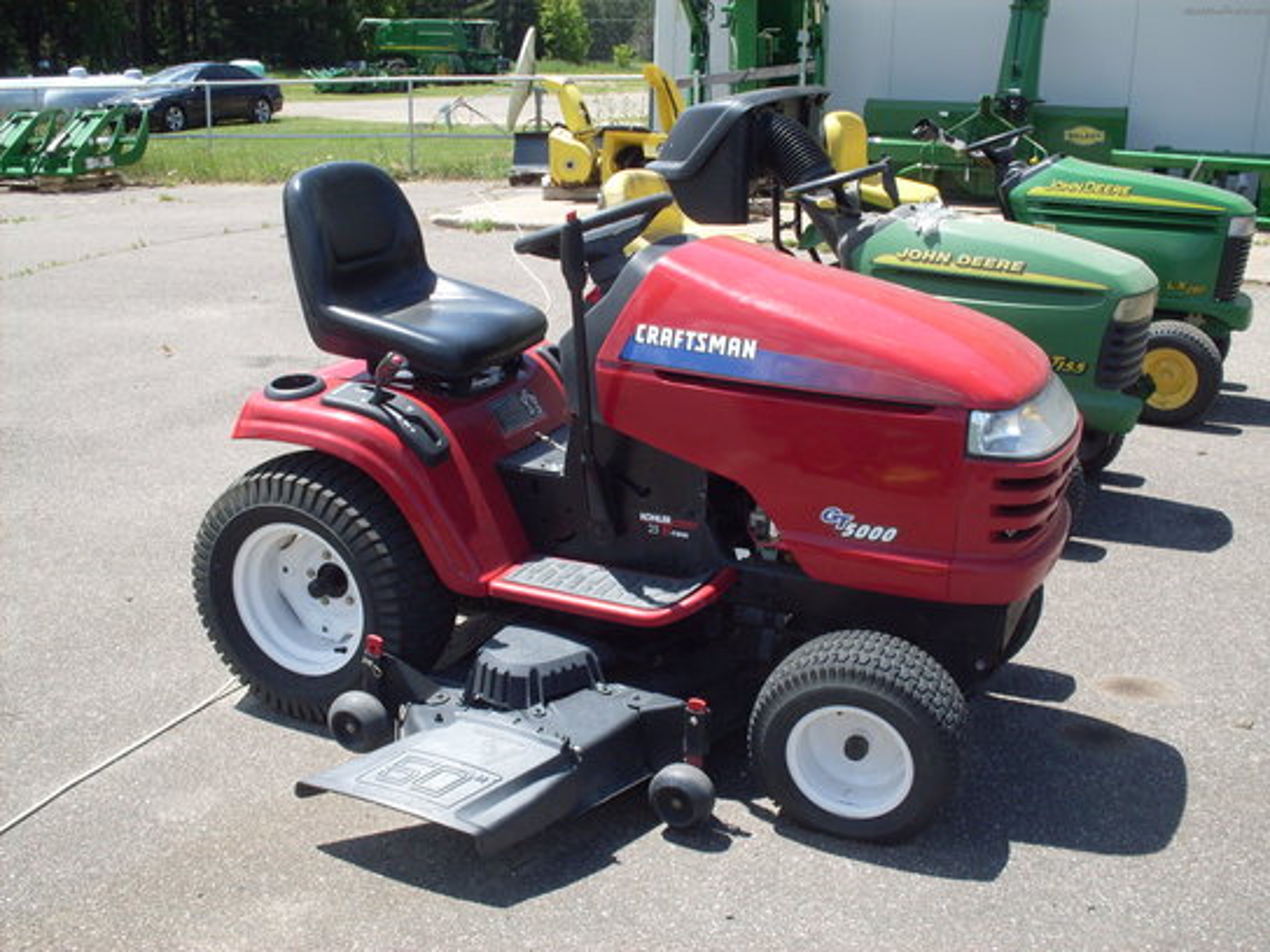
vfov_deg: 37.7
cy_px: 476
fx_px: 1394
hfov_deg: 49.0
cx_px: 635
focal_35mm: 38
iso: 80
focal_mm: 6.3
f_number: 8.4
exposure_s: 1/90
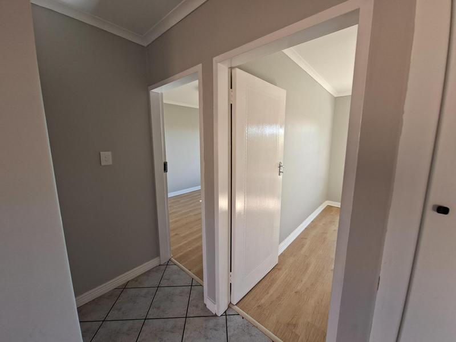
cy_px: 171
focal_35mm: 13
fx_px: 171
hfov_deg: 106.2
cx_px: 228
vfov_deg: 89.9
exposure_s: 1/50
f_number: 2.2
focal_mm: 1.74
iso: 40
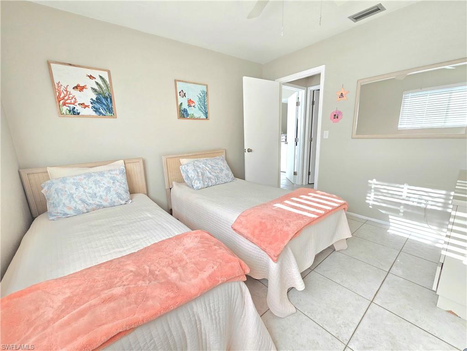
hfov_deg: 106.2
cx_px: 234
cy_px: 176
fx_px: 175
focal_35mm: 13
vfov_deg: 89.9
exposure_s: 1/60.2
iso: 200
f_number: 2.2
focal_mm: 2.2
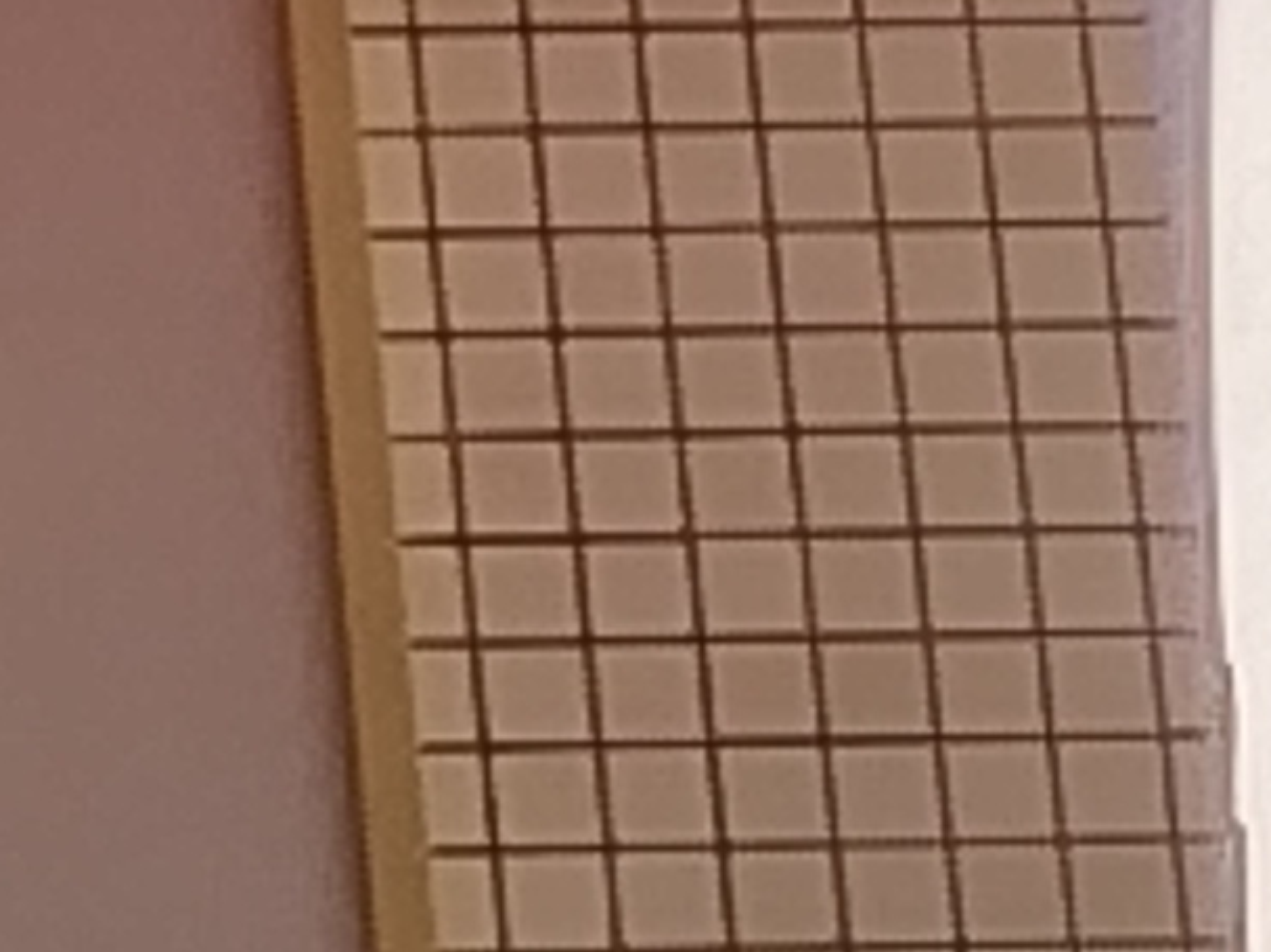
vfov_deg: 3.0
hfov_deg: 4.0
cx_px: -2858
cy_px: 2921
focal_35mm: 481
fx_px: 17657
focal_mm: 4.95
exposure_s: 1/100
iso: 139
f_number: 1.9
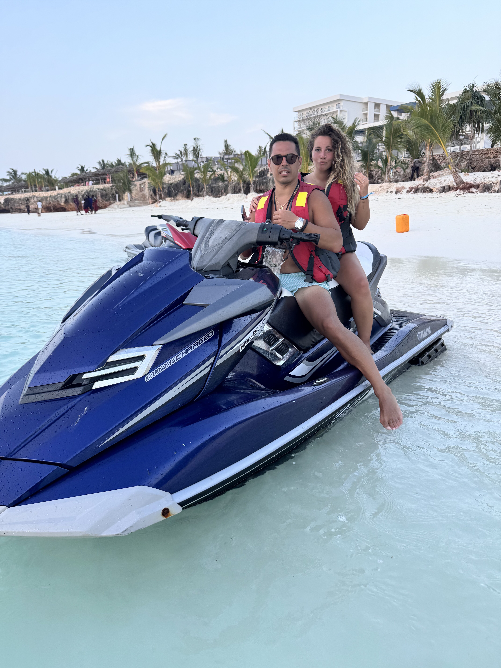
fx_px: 463
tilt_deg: -13.6
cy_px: 334
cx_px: 250
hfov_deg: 56.8
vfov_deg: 71.6
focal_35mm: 24
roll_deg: +1.8
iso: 64
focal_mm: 6.76
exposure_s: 1/220
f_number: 1.78
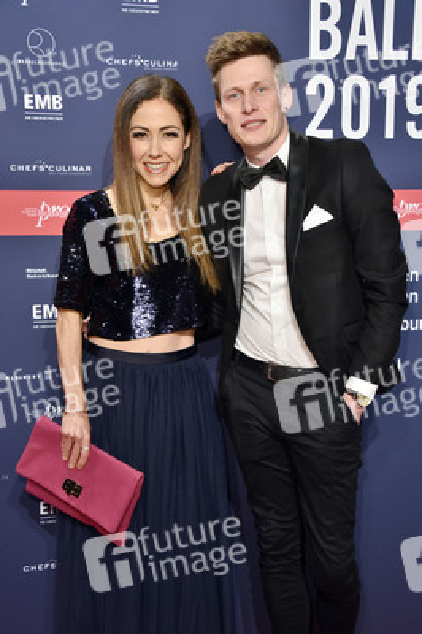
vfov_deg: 39.6
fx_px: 881
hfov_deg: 26.9
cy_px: 317
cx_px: 211
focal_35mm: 50
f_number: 6.3
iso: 1000
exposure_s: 1/160
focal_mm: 50
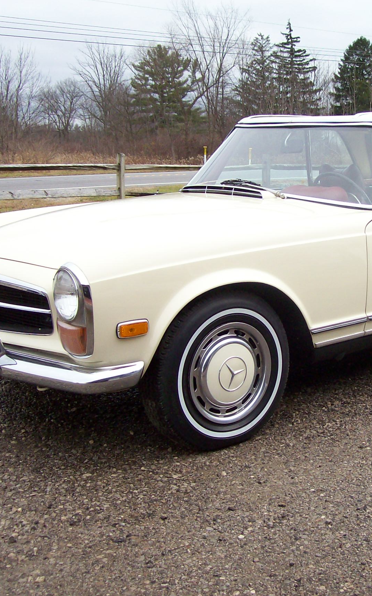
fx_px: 828
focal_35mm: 51
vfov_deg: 39.6
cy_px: 298
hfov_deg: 25.1
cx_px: 278
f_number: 2.7
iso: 80
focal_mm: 6
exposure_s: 1/613
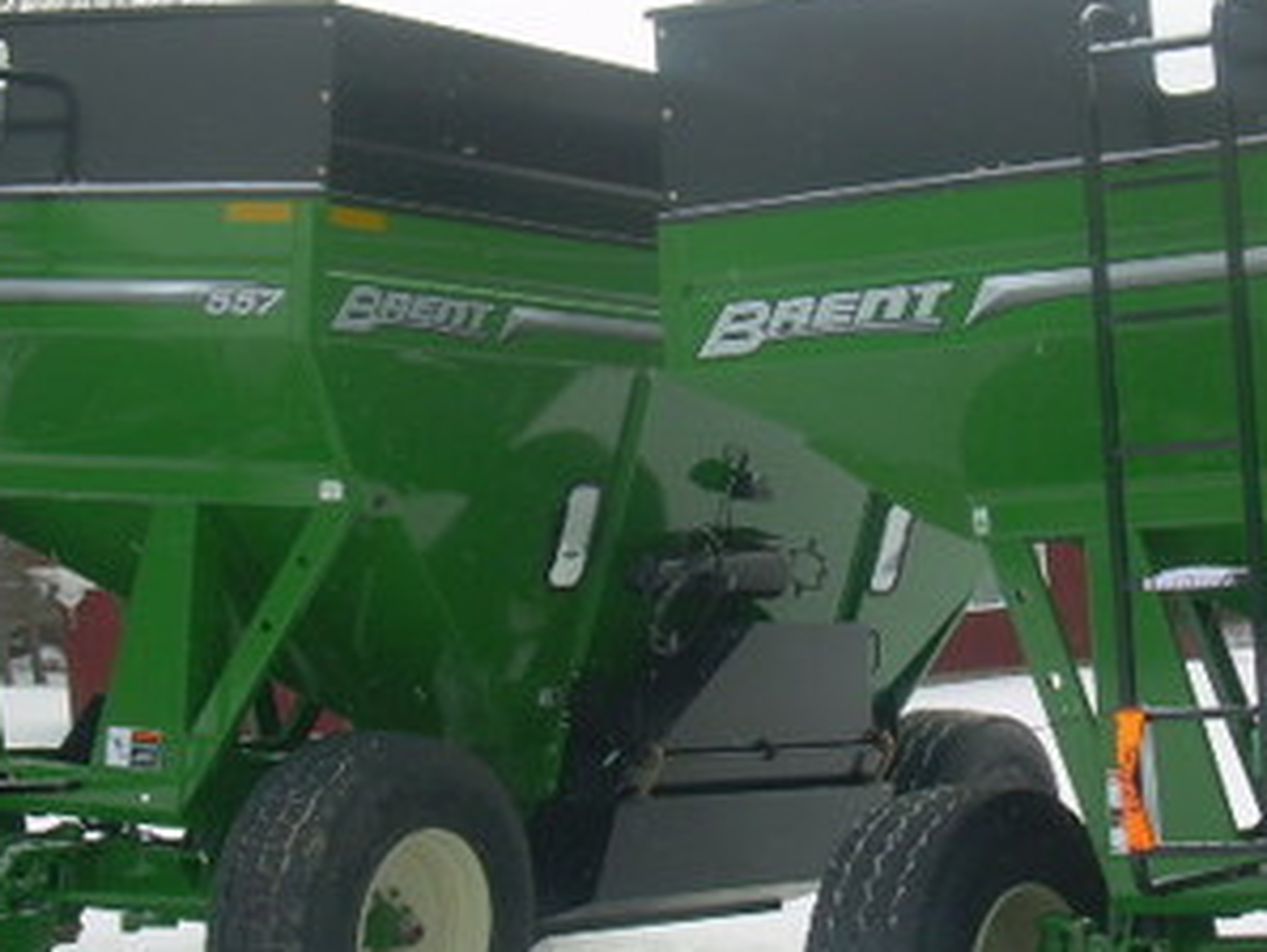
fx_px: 3810
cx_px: 897
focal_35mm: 104
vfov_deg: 14.2
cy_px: 438
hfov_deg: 18.8
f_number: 5.5
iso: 50
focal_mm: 9.6
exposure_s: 1/229
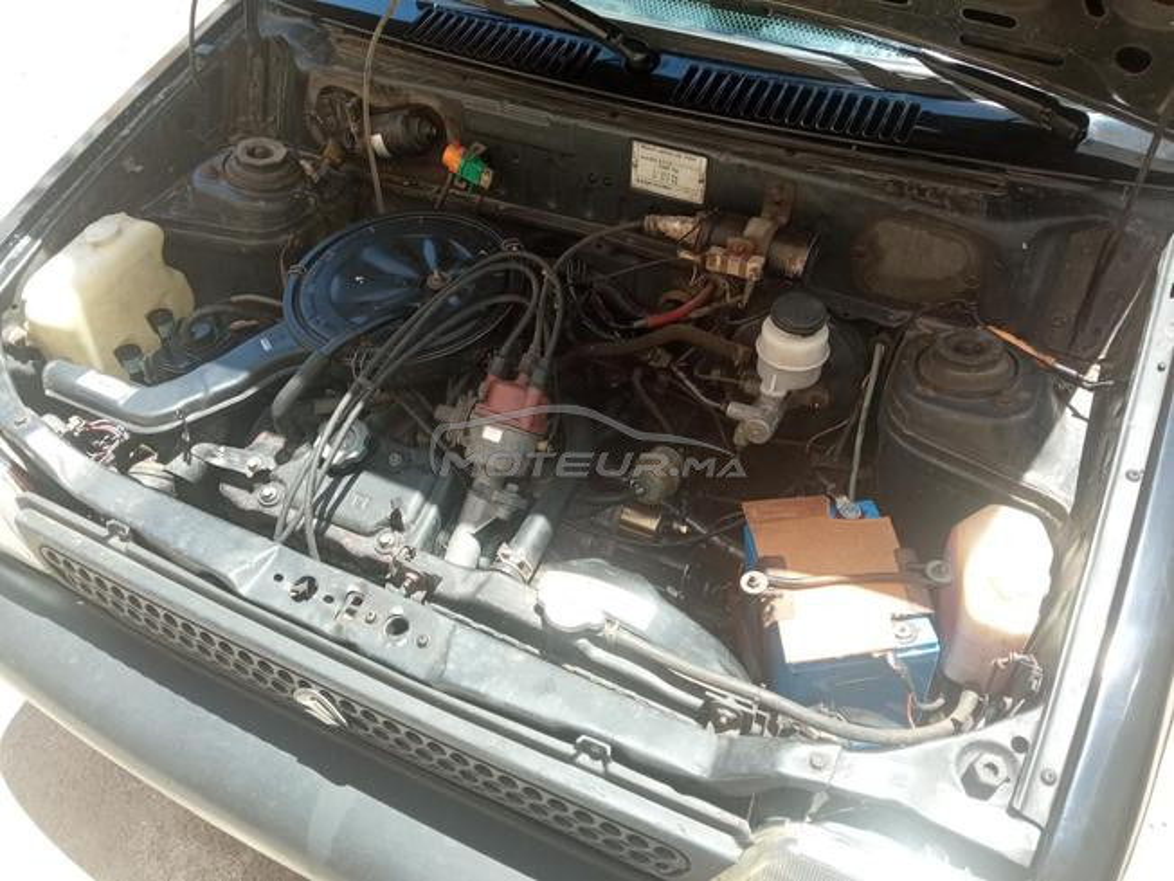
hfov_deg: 65.3
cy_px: 440
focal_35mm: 27
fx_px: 916
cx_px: 587
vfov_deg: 51.4
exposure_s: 1/210
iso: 113
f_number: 2.2
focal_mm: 3.79
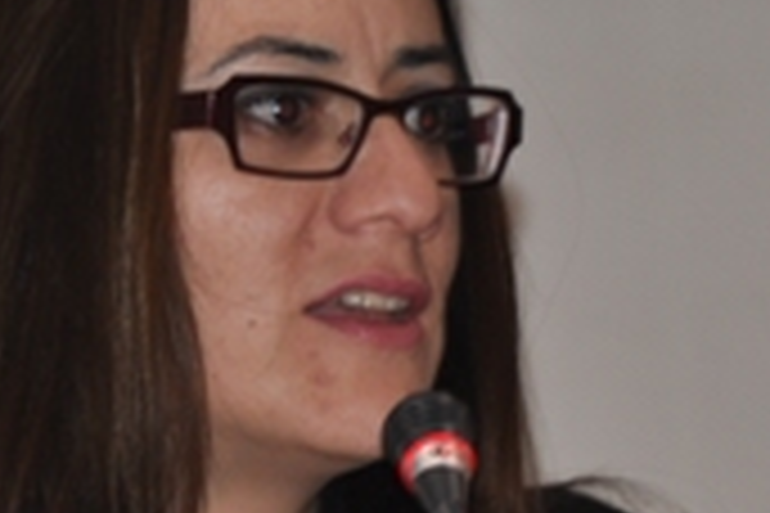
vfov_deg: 2.3
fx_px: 12867
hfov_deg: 3.4
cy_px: 596
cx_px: 662
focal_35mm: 602
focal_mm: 125
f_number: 5.6
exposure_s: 1/60
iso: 320
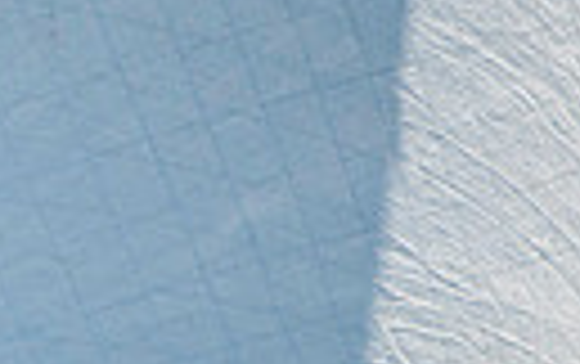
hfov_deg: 0.8
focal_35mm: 2744
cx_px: -697
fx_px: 43431
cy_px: 780
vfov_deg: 0.5
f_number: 5
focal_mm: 400
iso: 400
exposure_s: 1/3200
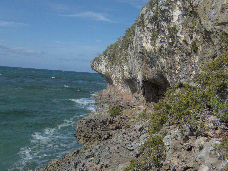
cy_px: 86
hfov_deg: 38.9
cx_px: 114
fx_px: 323
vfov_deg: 29.7
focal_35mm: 49
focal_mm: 8.99
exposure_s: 1/80
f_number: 13
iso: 100
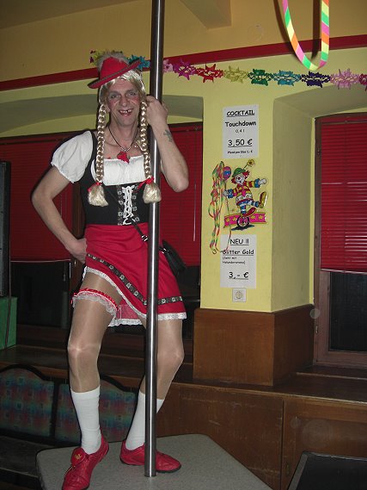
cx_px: 184
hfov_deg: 37.7
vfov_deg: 49.0
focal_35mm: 38
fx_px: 537
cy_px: 245
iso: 200
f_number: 2.8
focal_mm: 7.9
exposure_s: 1/60
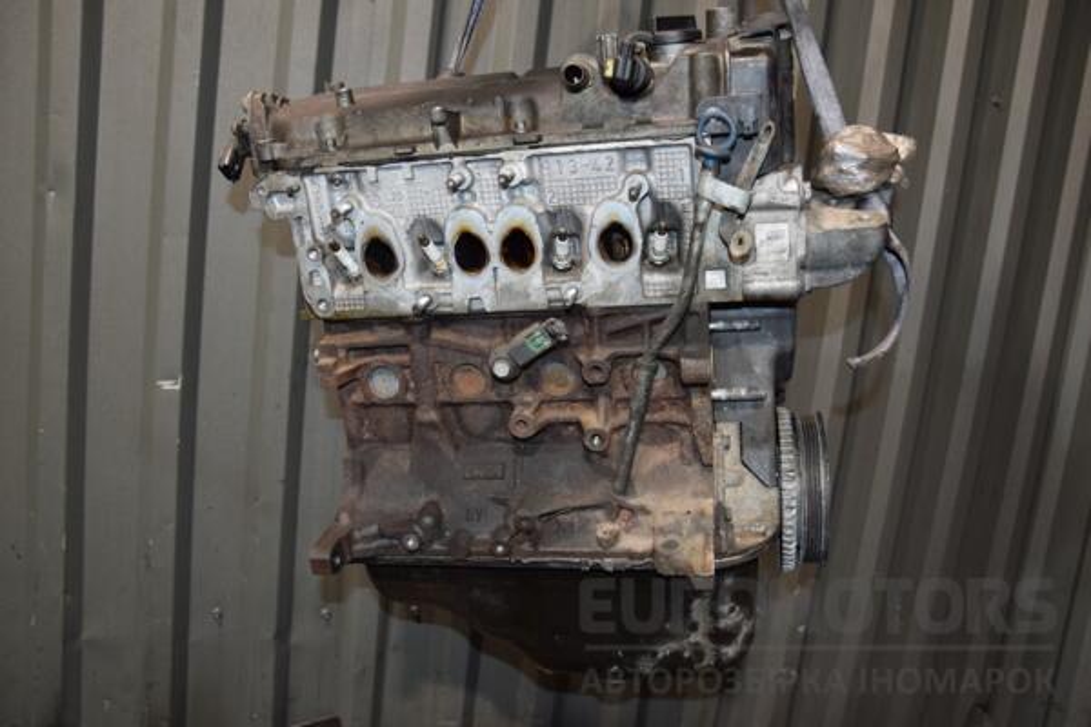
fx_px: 818
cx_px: 546
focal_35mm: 27
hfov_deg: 67.4
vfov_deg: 47.9
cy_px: 364
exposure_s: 1/60
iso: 800
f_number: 5
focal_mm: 18
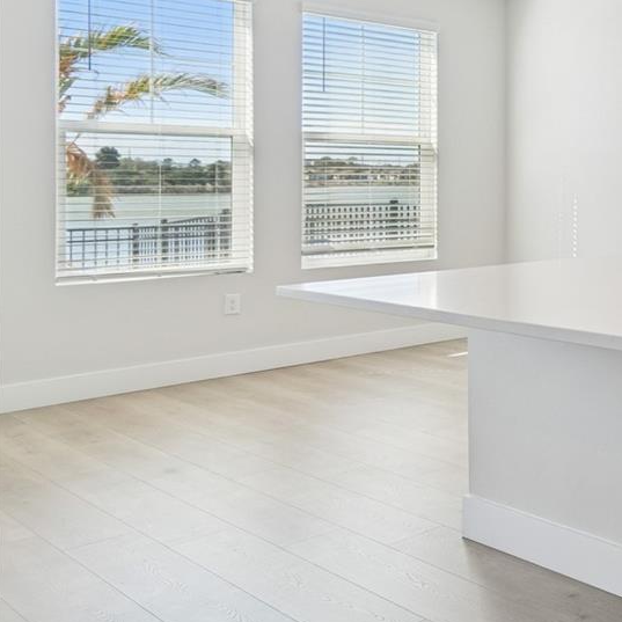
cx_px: 922
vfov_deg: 43.0
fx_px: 773
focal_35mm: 38
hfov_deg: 28.8
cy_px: 190
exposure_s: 1/13
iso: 100
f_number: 7.1
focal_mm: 10
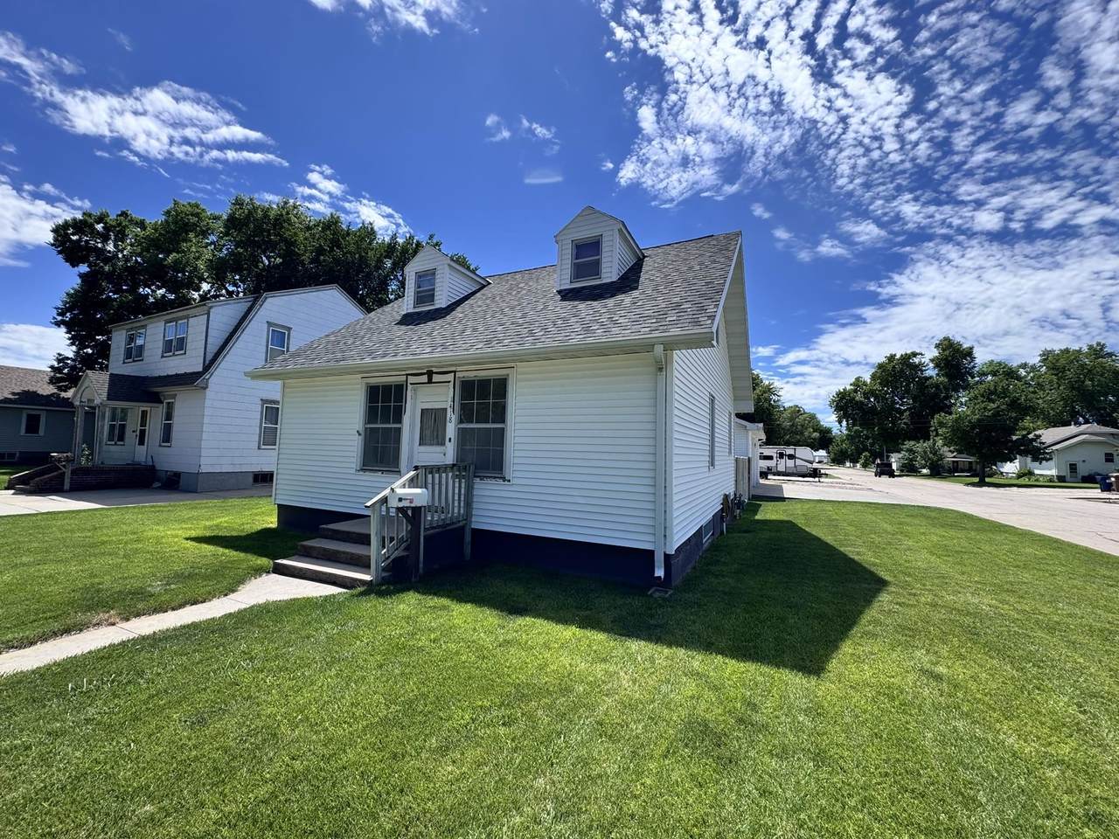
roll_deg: -1.6
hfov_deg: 102.1
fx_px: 453
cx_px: 560
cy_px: 420
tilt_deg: +3.8
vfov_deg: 85.7
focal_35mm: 14
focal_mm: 2.22
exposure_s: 1/1160
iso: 50
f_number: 2.2
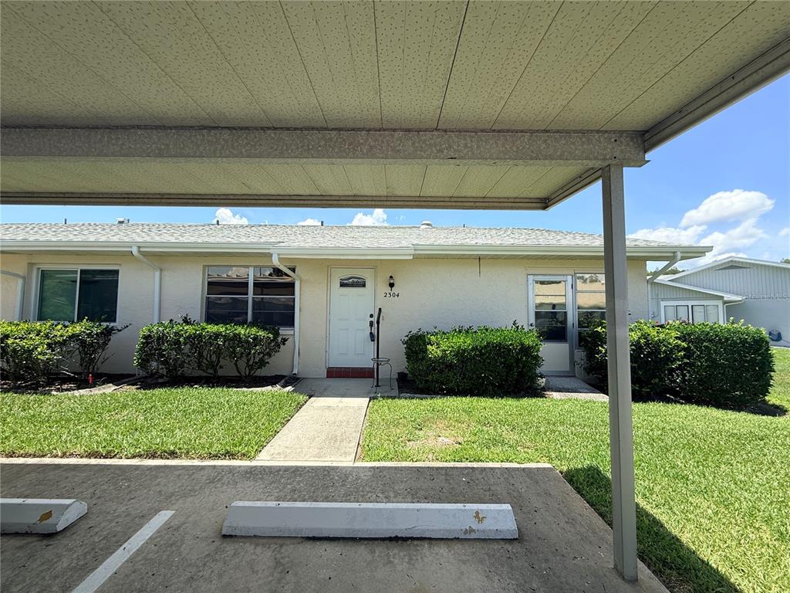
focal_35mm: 14
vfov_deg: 85.7
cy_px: 296
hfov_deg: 102.1
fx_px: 320
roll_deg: -0.9
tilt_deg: +3.6
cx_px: 395
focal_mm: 2.22
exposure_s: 1/1368
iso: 50
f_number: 2.2
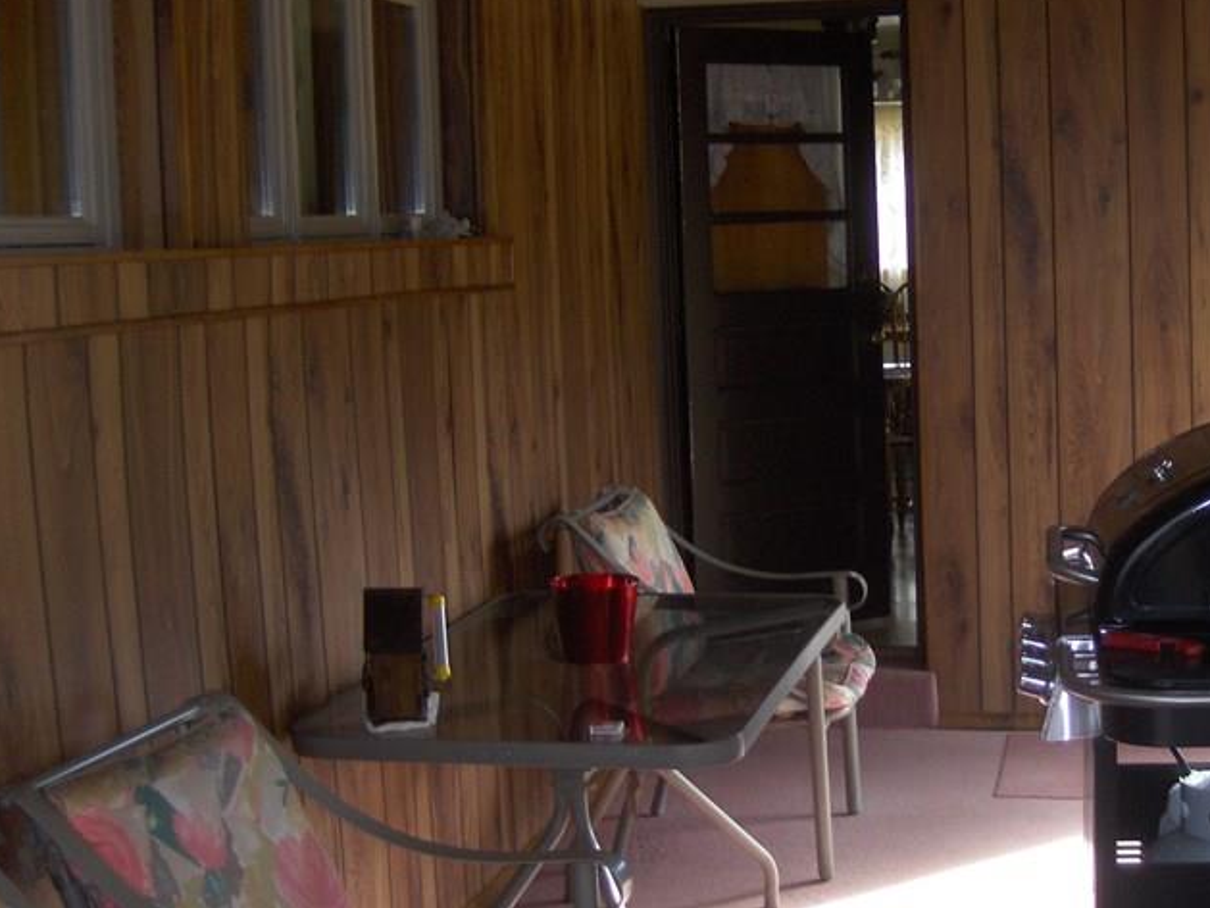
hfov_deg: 33.3
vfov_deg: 25.7
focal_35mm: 57
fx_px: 1993
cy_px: 448
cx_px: 852
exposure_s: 1/60
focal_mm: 7.5
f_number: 2.8
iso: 144
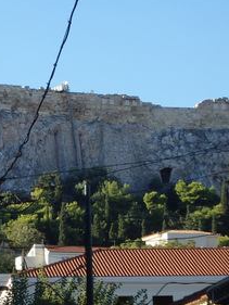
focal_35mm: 210
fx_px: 1851
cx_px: -38
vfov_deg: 9.4
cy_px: 110
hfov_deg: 7.0
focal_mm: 21.2
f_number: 5.5
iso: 125
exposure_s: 1/250
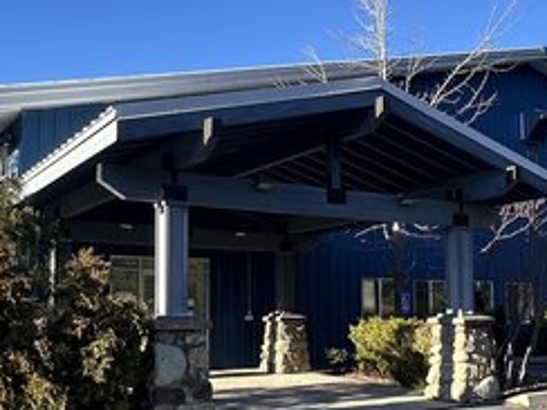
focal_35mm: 44
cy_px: 258
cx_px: 251
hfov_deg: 42.9
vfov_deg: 32.7
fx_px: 695
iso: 40
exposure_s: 1/523
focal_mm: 2.22
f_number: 2.2
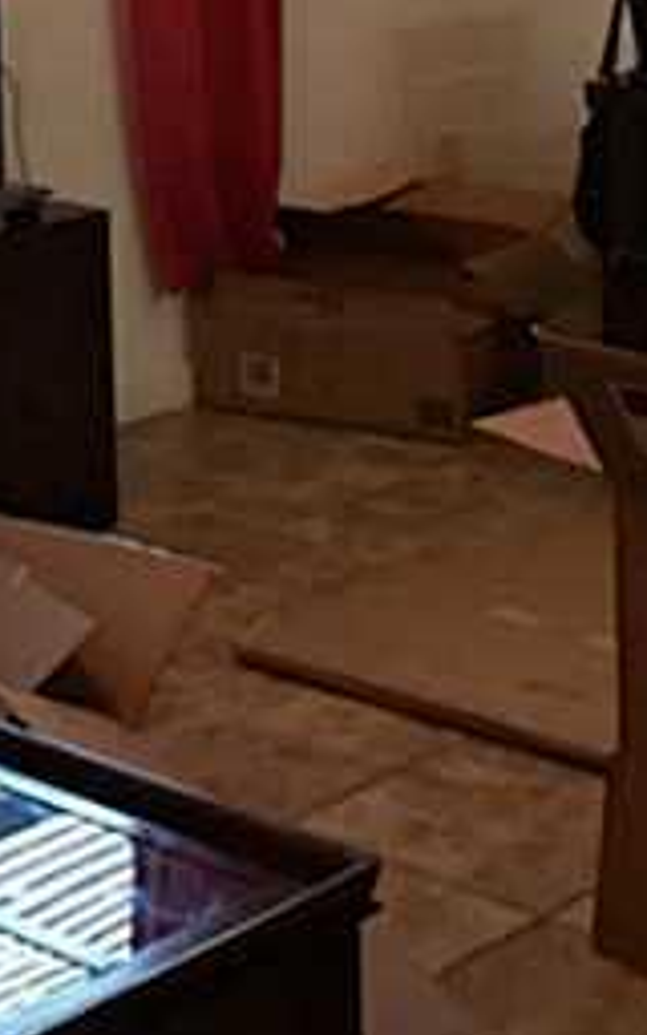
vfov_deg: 21.1
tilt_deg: -7.1
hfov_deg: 13.6
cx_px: 344
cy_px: 77
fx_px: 2708
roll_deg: +1.0
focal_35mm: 96
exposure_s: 1/30
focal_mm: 4.15
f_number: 2.2
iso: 125
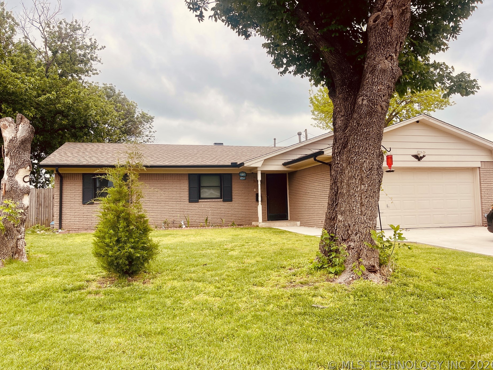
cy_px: 181
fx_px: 370
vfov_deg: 53.1
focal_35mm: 26
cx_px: 244
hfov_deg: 67.3
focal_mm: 5.1
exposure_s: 1/775
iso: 32
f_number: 1.6
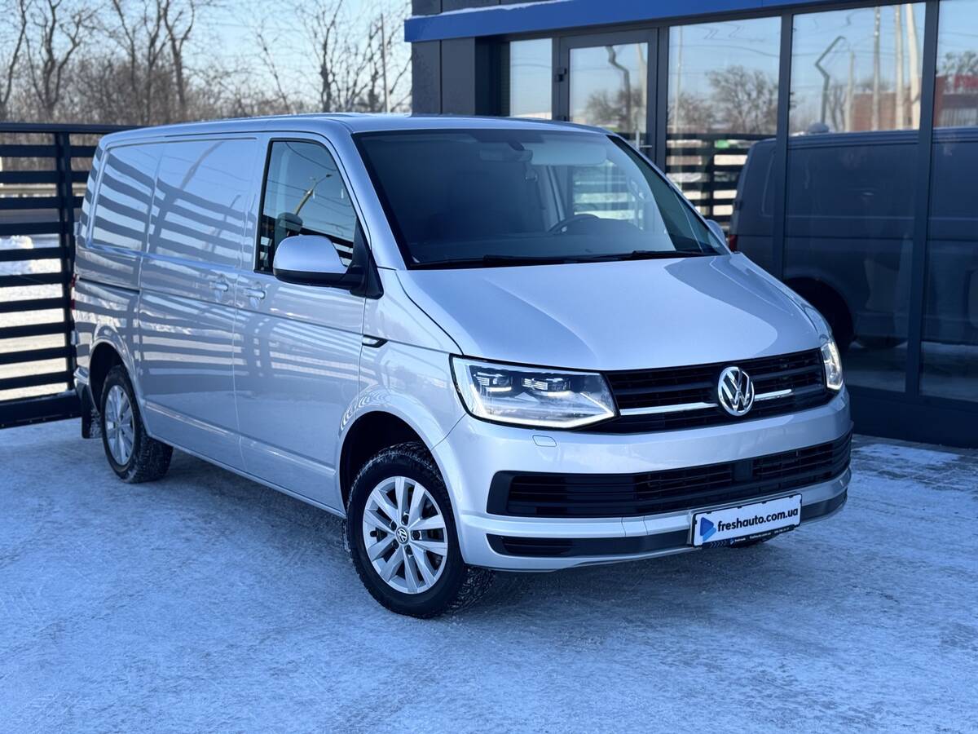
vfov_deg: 30.3
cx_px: 489
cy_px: 367
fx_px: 1356
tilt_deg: -6.3
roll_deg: +2.1
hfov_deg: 39.7
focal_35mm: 48
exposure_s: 1/1366
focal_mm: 6.76
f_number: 1.78
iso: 64
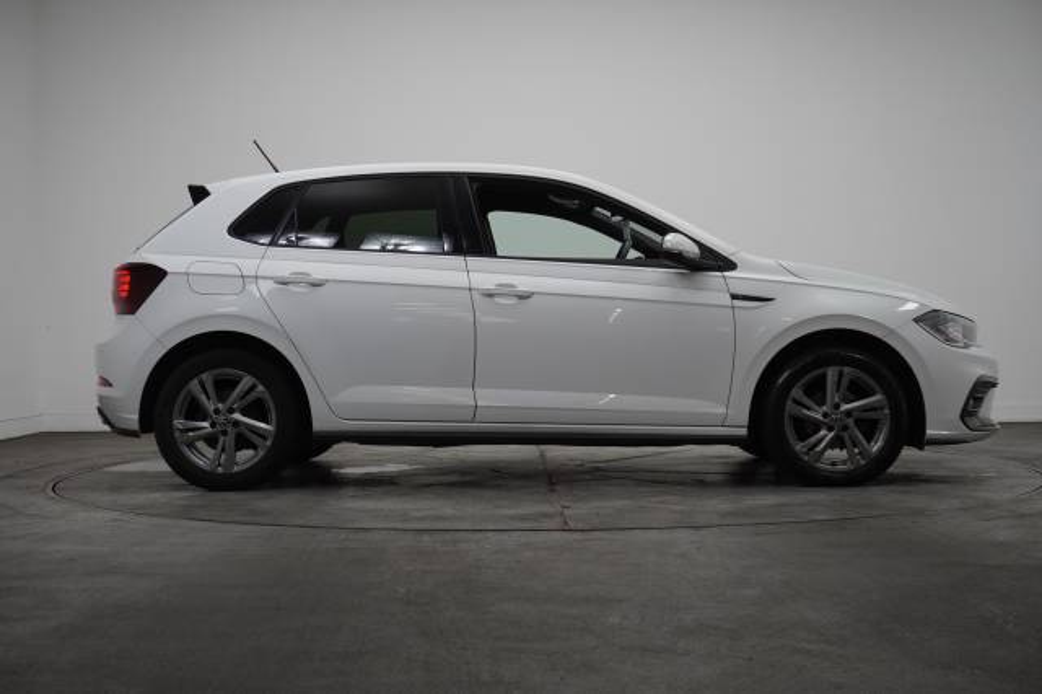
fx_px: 1389
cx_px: 521
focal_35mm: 48
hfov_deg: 41.1
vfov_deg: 28.0
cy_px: 347
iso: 1000
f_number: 4.5
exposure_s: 1/200
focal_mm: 32
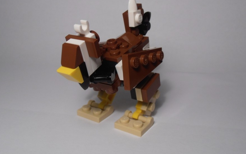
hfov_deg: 49.3
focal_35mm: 40
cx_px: 122
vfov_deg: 32.0
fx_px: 268
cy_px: 68
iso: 80
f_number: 3.9
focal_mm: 6.61
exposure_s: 1/50
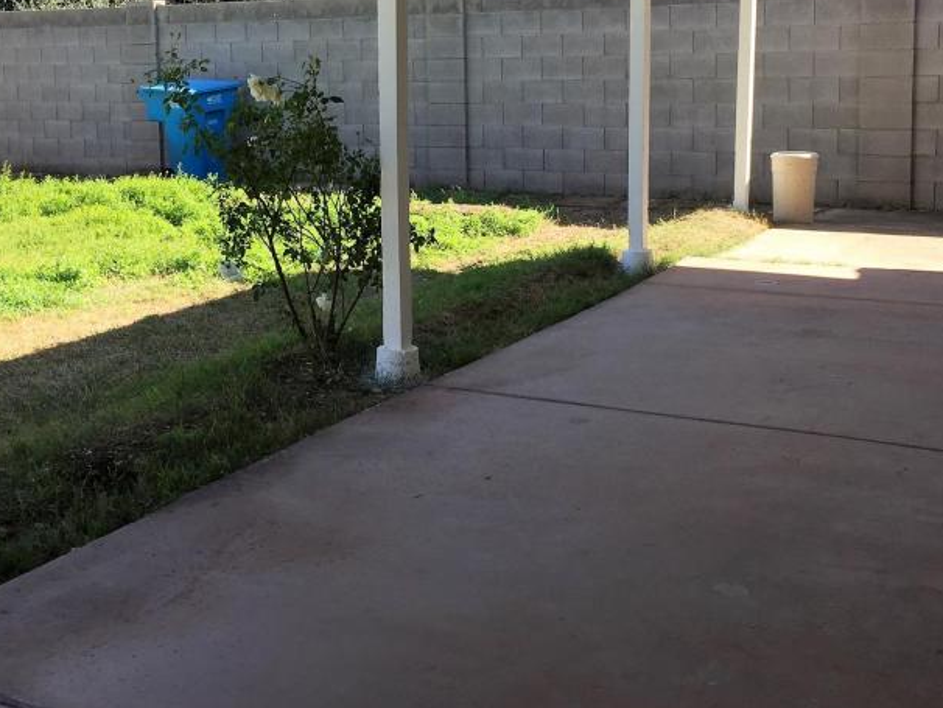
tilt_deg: -6.5
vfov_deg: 29.3
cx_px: 381
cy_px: 199
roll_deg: +0.9
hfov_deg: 38.7
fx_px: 1335
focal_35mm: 49
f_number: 2.2
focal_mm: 4.15
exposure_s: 1/719
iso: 32
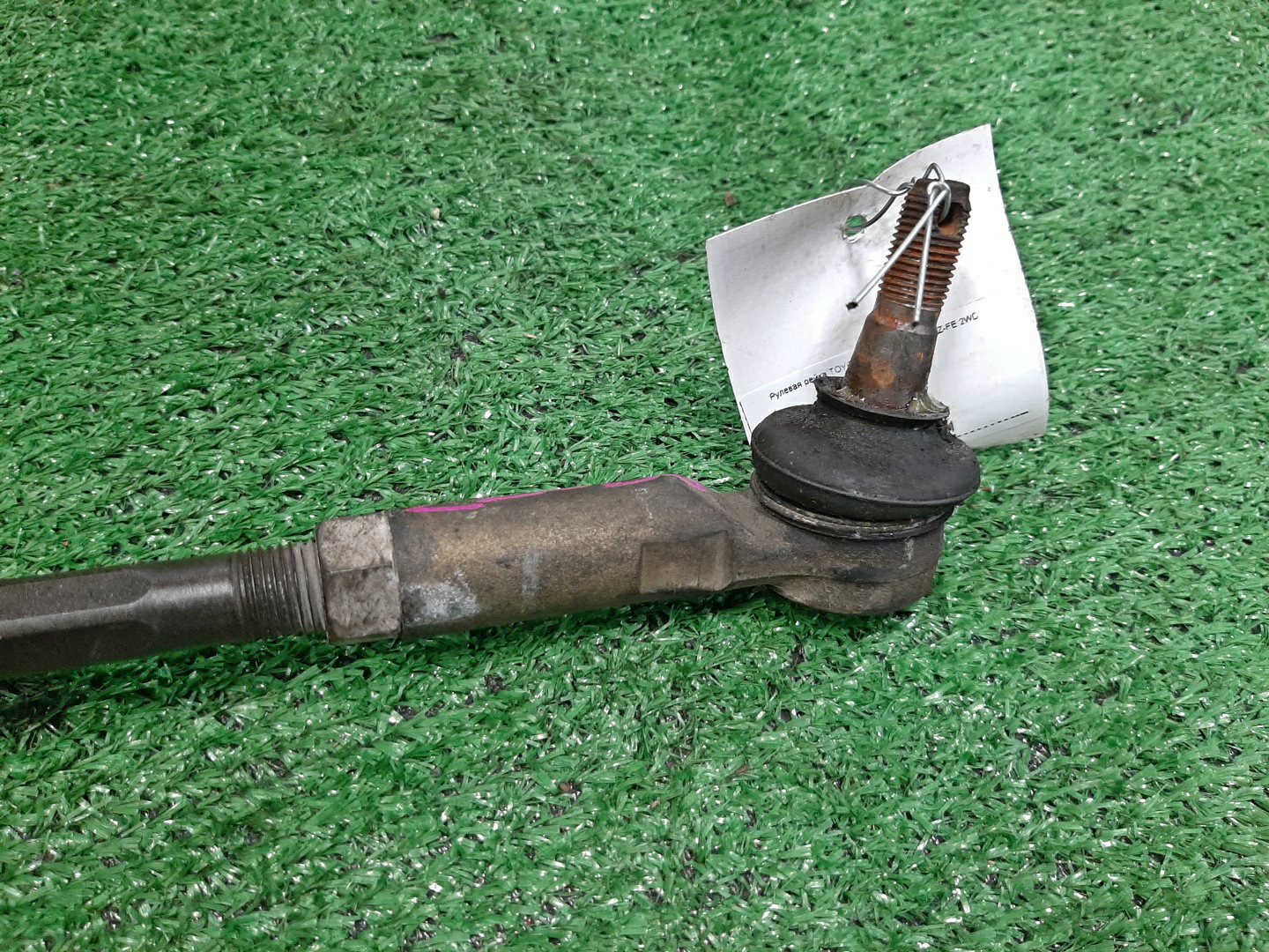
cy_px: 476
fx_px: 953
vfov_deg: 53.1
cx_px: 634
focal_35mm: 26
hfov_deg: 67.3
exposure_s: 1/50
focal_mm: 3.93
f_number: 1.7
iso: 206
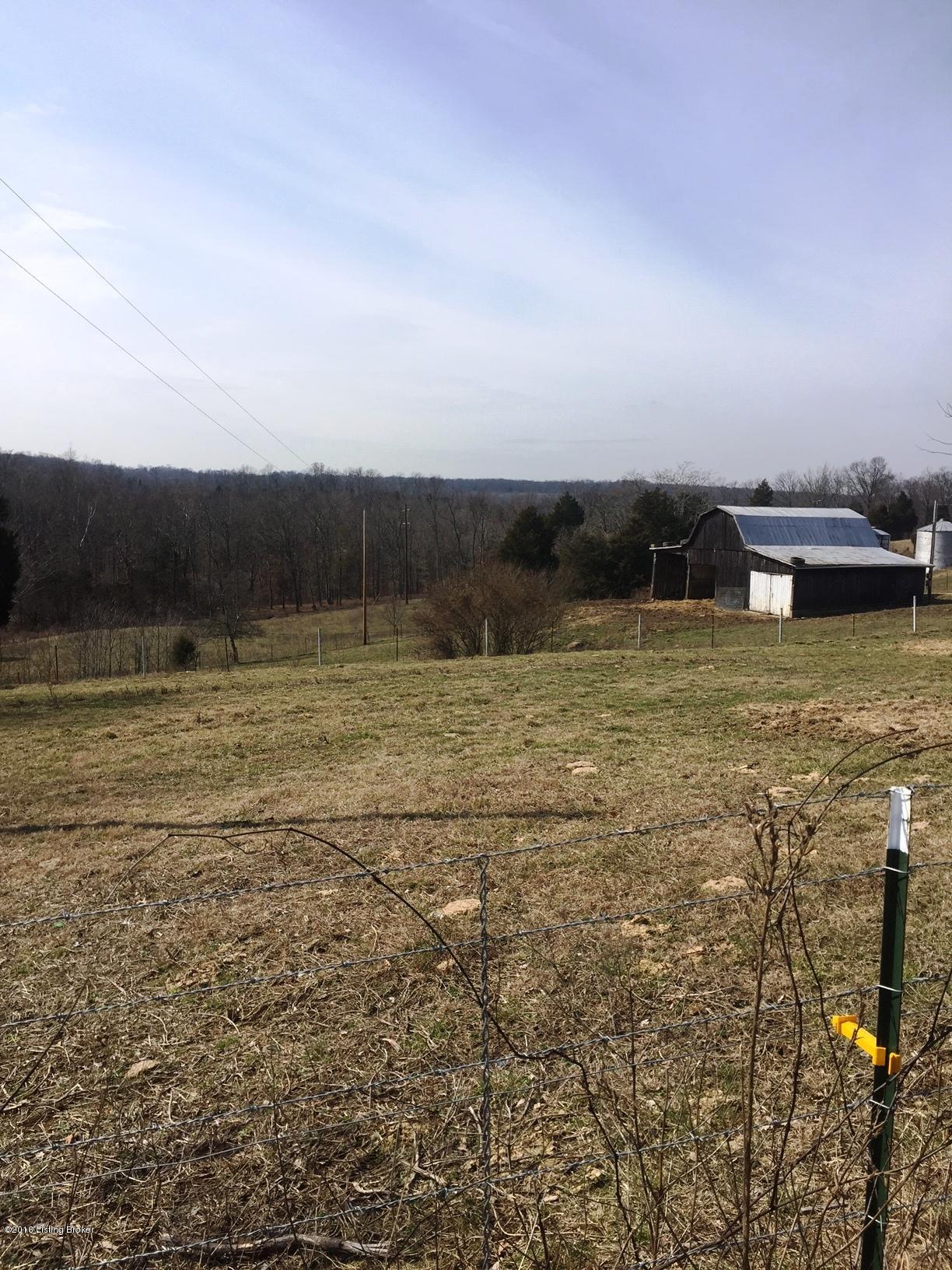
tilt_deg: -7.3
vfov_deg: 61.7
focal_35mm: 29
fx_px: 1063
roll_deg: -2.1
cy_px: 635
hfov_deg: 48.2
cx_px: 476
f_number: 2.2
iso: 32
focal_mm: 4.15
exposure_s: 1/2326
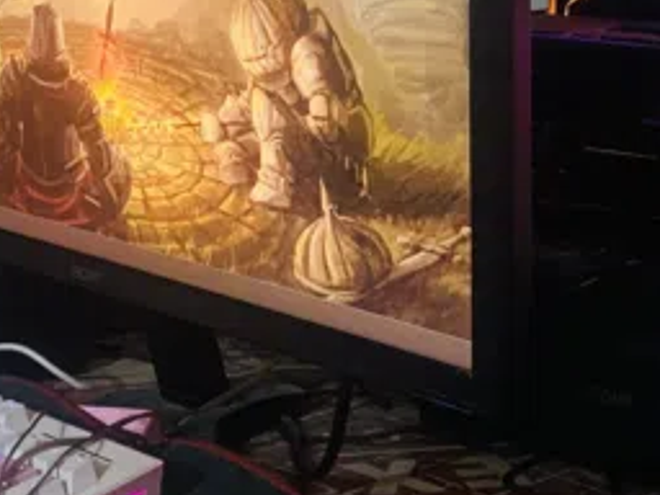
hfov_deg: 29.8
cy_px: 131
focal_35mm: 65
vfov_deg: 22.4
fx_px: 1239
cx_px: 291
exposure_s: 1/40
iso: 500
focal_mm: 4.25
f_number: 1.8
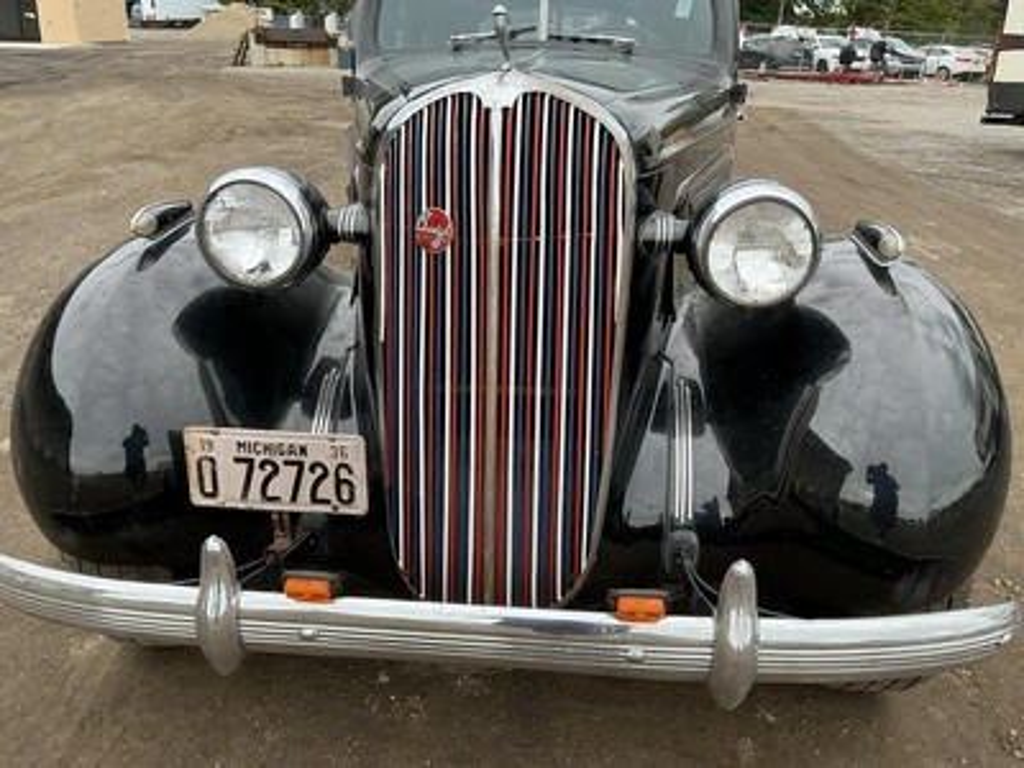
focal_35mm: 28
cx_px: 512
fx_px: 828
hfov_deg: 63.4
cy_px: 384
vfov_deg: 49.7
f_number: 1.8
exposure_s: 1/133
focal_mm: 3
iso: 16
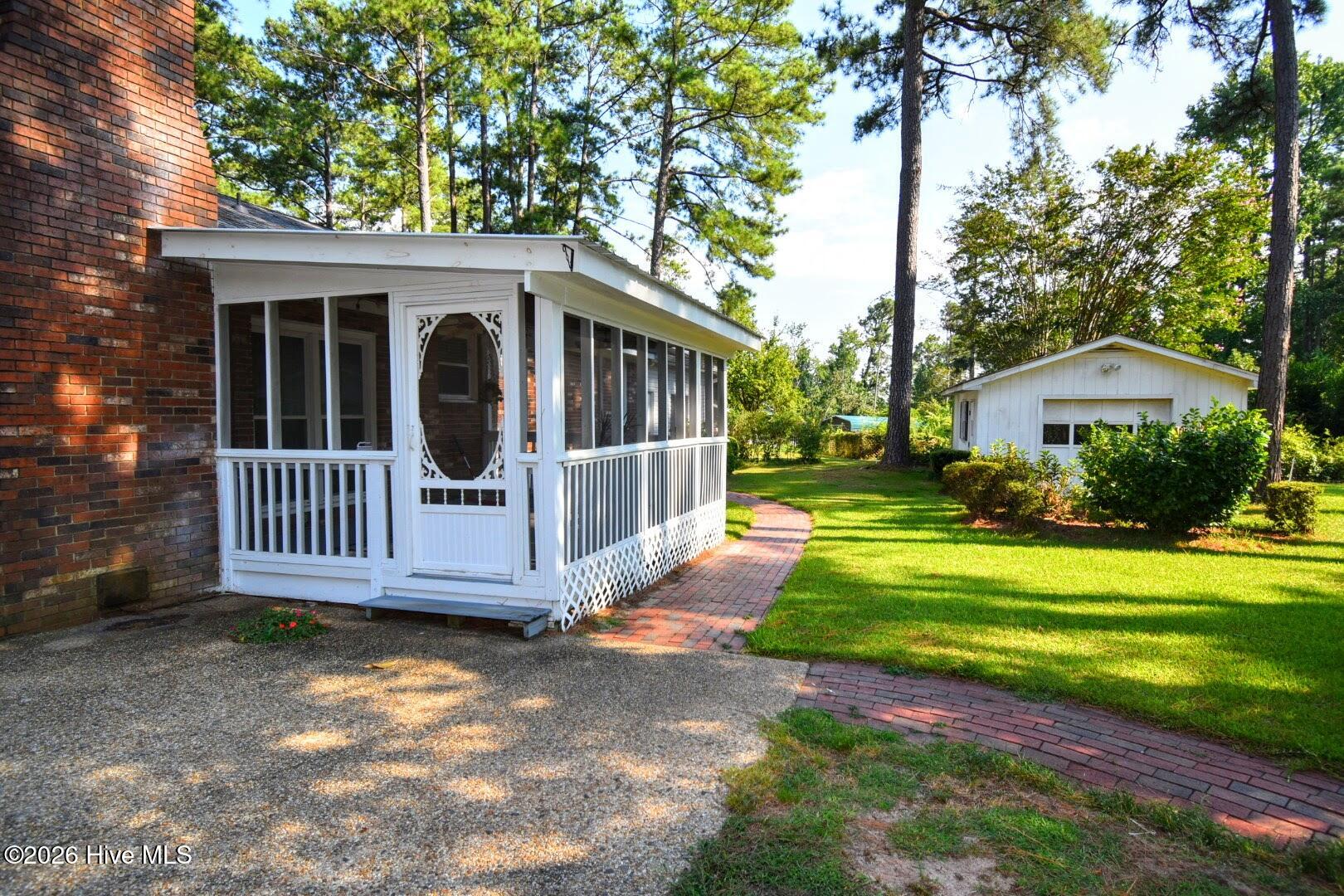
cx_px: 672
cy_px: 448
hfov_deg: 85.4
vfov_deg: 63.2
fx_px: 728
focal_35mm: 20
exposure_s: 1/160
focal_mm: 13
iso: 100
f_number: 6.3
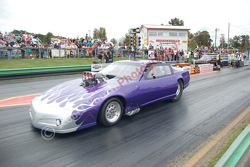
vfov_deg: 47.9
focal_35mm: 27
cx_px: 125
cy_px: 84
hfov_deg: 67.4
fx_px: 187
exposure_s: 1/1000
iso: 320
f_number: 4
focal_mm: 18
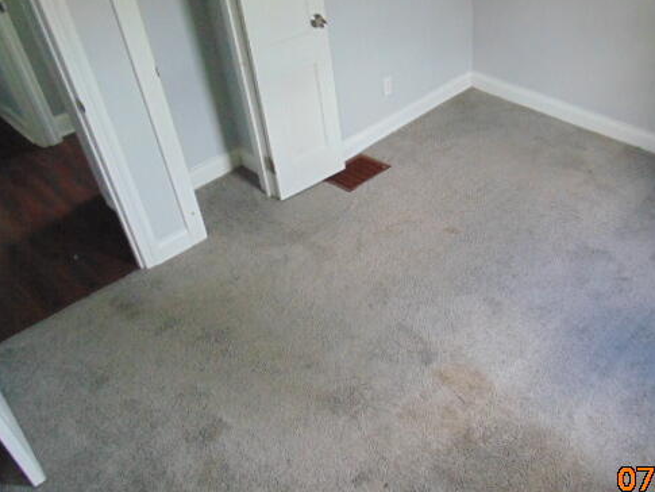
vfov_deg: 42.9
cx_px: 421
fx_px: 625
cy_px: 222
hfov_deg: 54.5
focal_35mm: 33
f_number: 3
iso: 400
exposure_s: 1/60
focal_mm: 4.5
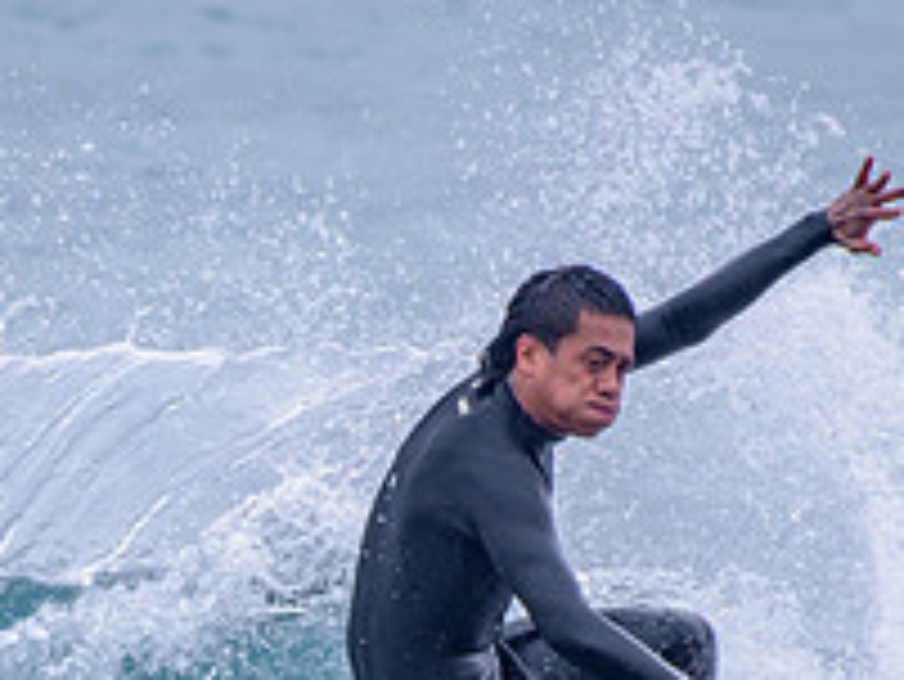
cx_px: 318
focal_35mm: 1703
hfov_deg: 1.2
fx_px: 44501
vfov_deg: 0.9
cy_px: 719
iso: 280
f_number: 5.6
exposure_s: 1/2000
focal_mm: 500
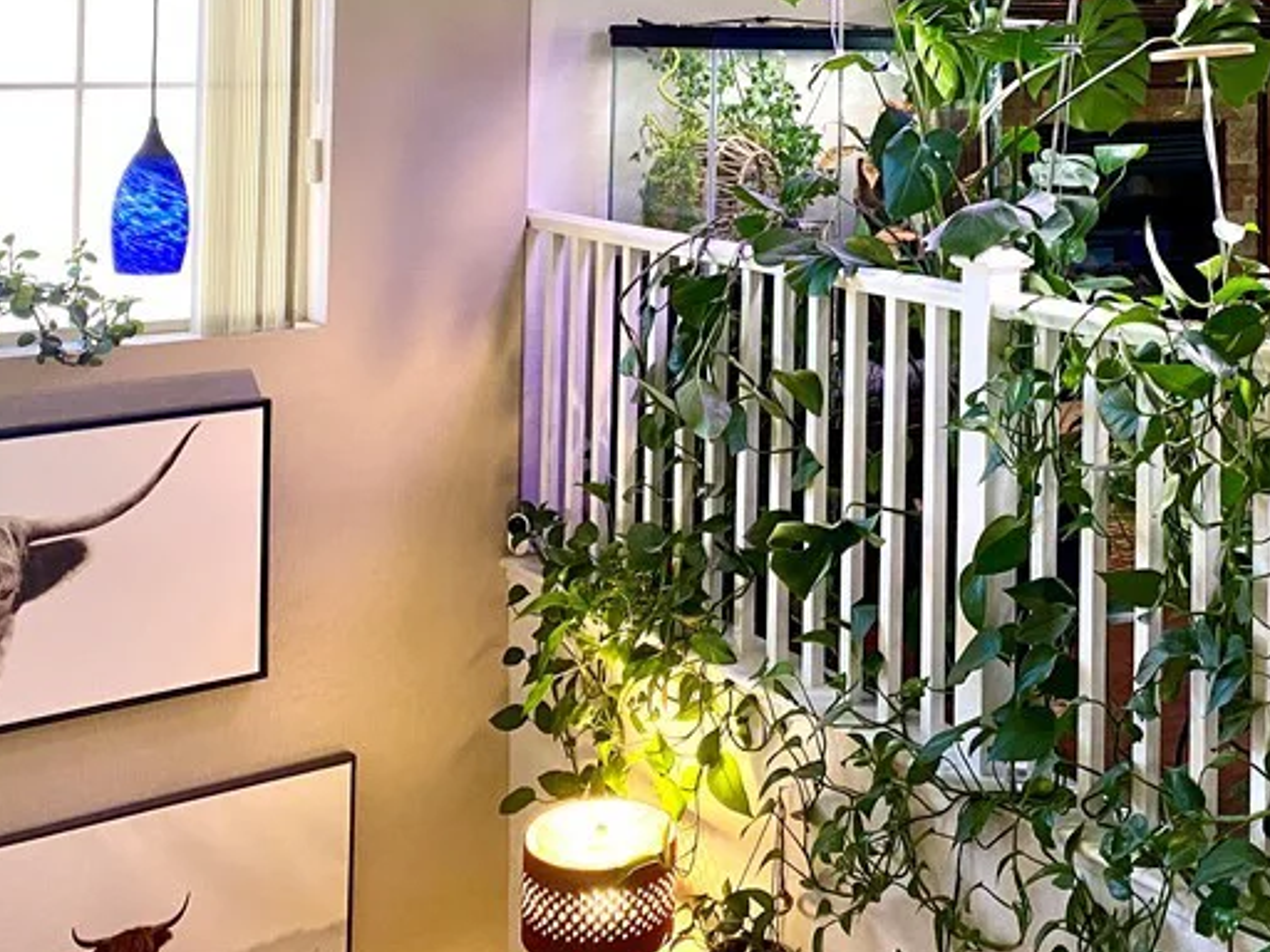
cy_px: 7
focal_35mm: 52
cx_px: 965
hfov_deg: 35.9
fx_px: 1908
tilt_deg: -0.1
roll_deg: -0.4
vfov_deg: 26.6
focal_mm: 4.25
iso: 100
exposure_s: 1/60
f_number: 1.8
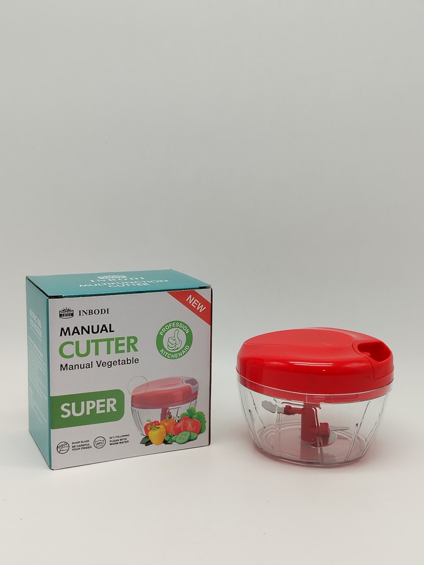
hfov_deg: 30.3
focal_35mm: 48
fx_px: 784
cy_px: 282
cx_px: 212
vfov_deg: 39.7
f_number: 1.75
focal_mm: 5.25
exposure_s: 1/100
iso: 169
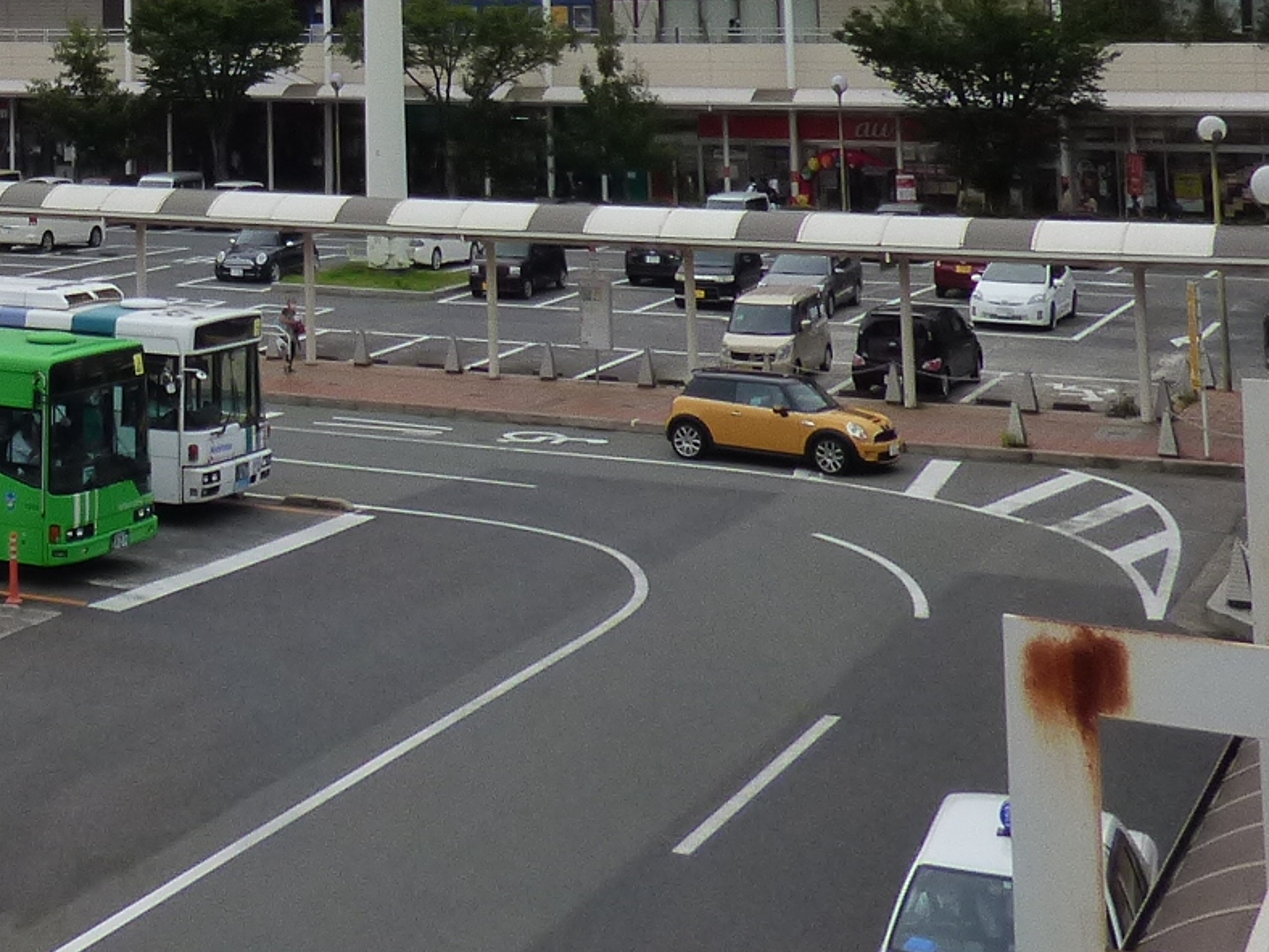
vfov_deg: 20.5
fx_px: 2383
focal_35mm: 65
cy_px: -306
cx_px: 6
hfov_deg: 28.1
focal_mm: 3.58
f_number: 3.2
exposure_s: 1/2000
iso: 160
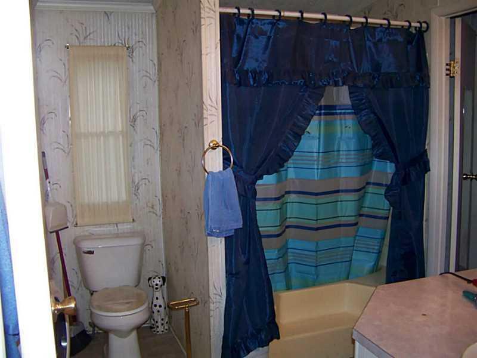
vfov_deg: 39.7
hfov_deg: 51.4
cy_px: 179
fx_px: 496
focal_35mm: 36
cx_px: 238
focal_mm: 5.85
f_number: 2.8
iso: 200
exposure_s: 1/30
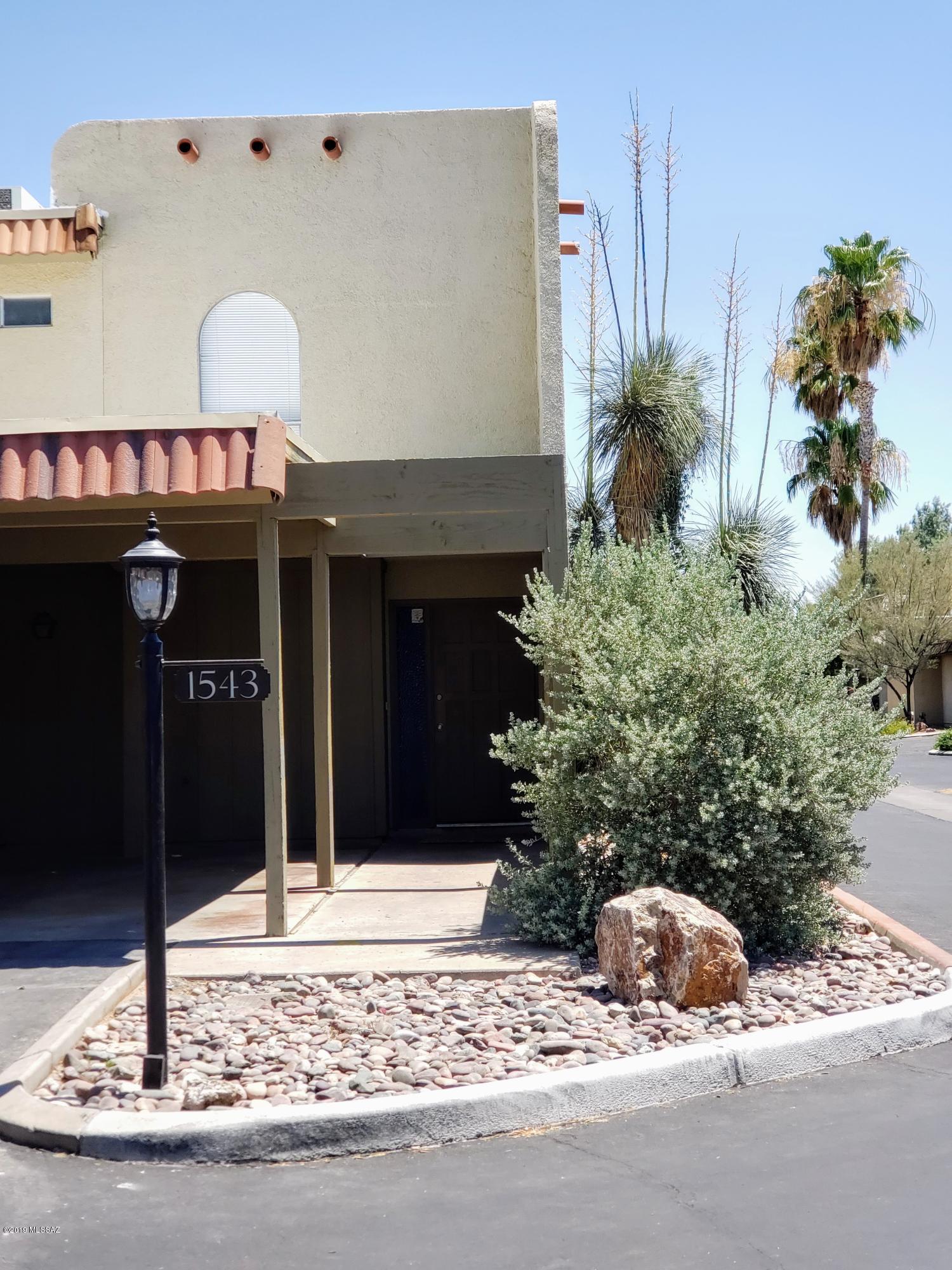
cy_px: 635
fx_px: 1907
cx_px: 476
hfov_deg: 28.0
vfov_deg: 36.8
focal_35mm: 52
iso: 32
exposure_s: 1/385
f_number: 2.4
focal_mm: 6
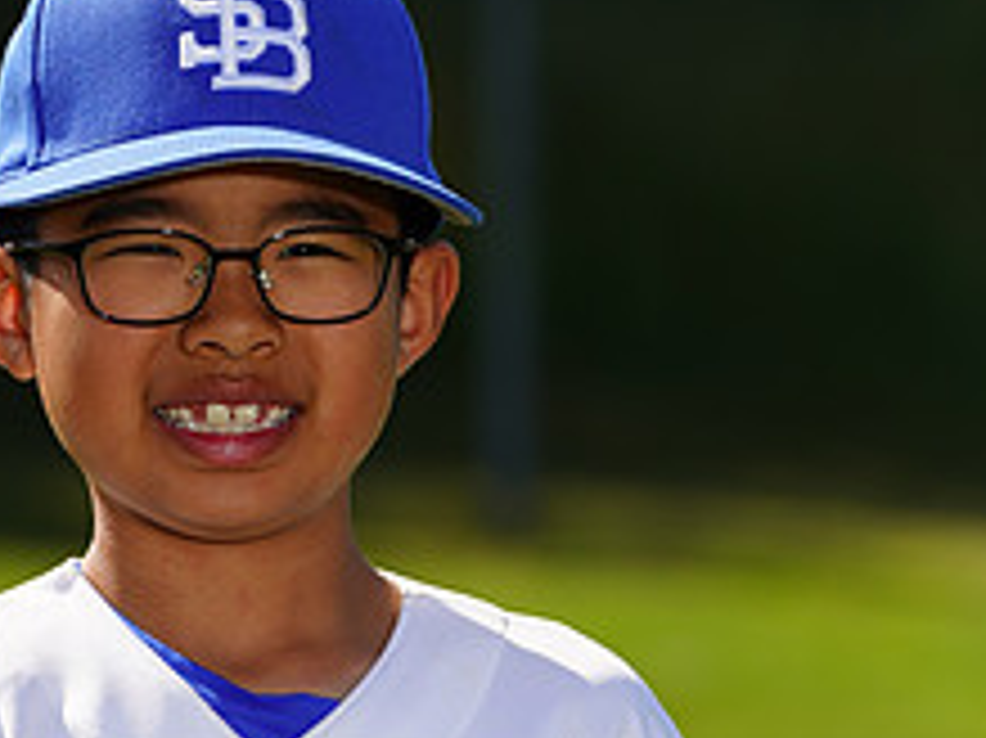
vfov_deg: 2.5
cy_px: 806
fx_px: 17053
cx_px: 196
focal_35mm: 599
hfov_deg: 3.3
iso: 100
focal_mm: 235
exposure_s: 1/250
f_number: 8
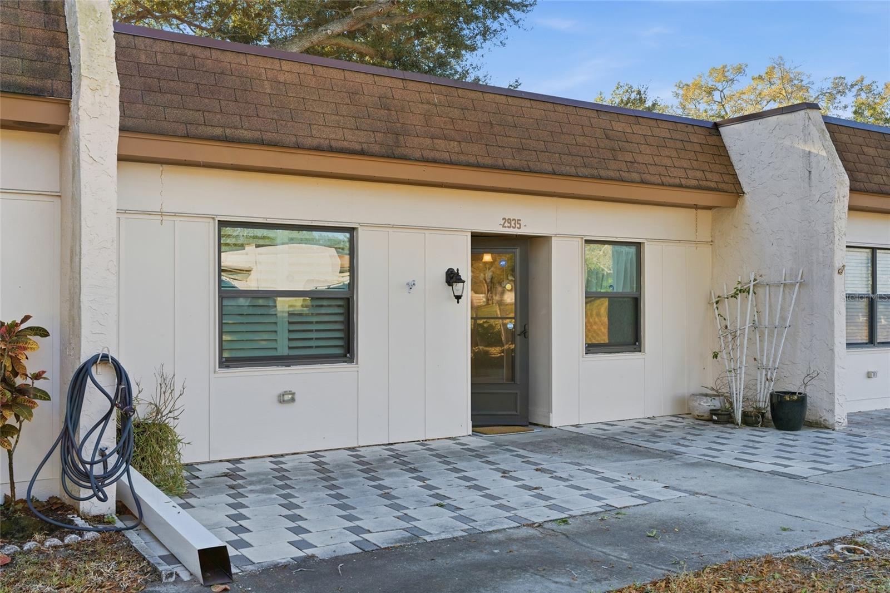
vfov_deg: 37.8
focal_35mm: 35
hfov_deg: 54.4
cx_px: 445
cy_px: 296
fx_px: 865
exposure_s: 1/200
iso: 100
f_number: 8
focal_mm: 35
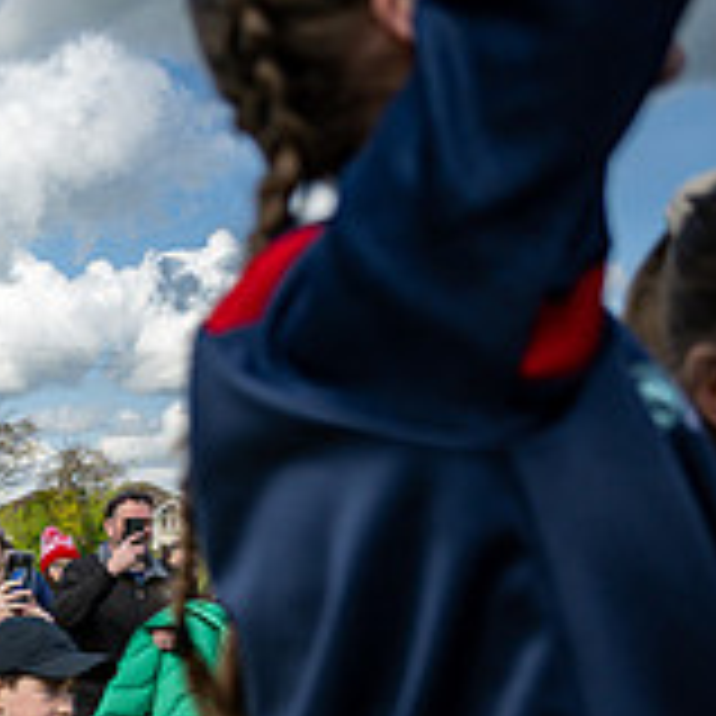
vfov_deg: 21.0
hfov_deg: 18.0
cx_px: -531
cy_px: 745
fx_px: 1849
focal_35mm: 79
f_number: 2.8
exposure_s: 1/1600
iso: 100
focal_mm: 25.5
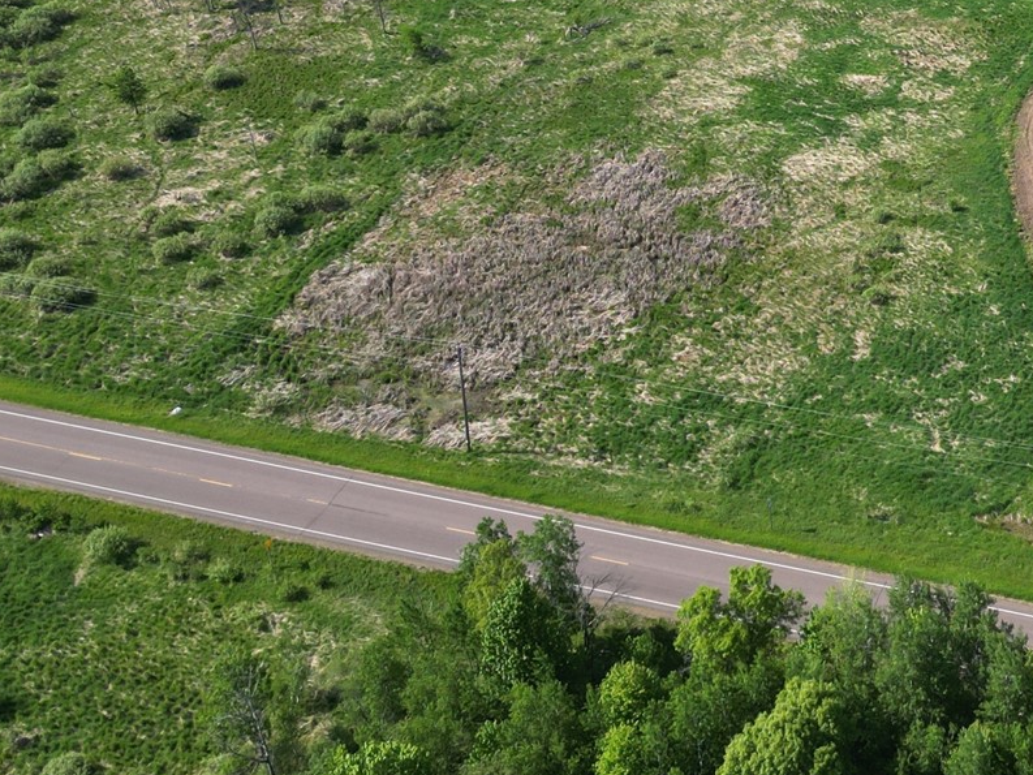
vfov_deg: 22.7
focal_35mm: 62
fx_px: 1850
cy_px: 3
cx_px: 1021
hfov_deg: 29.3
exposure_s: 1/1600
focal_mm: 6.72
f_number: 1.7
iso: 100
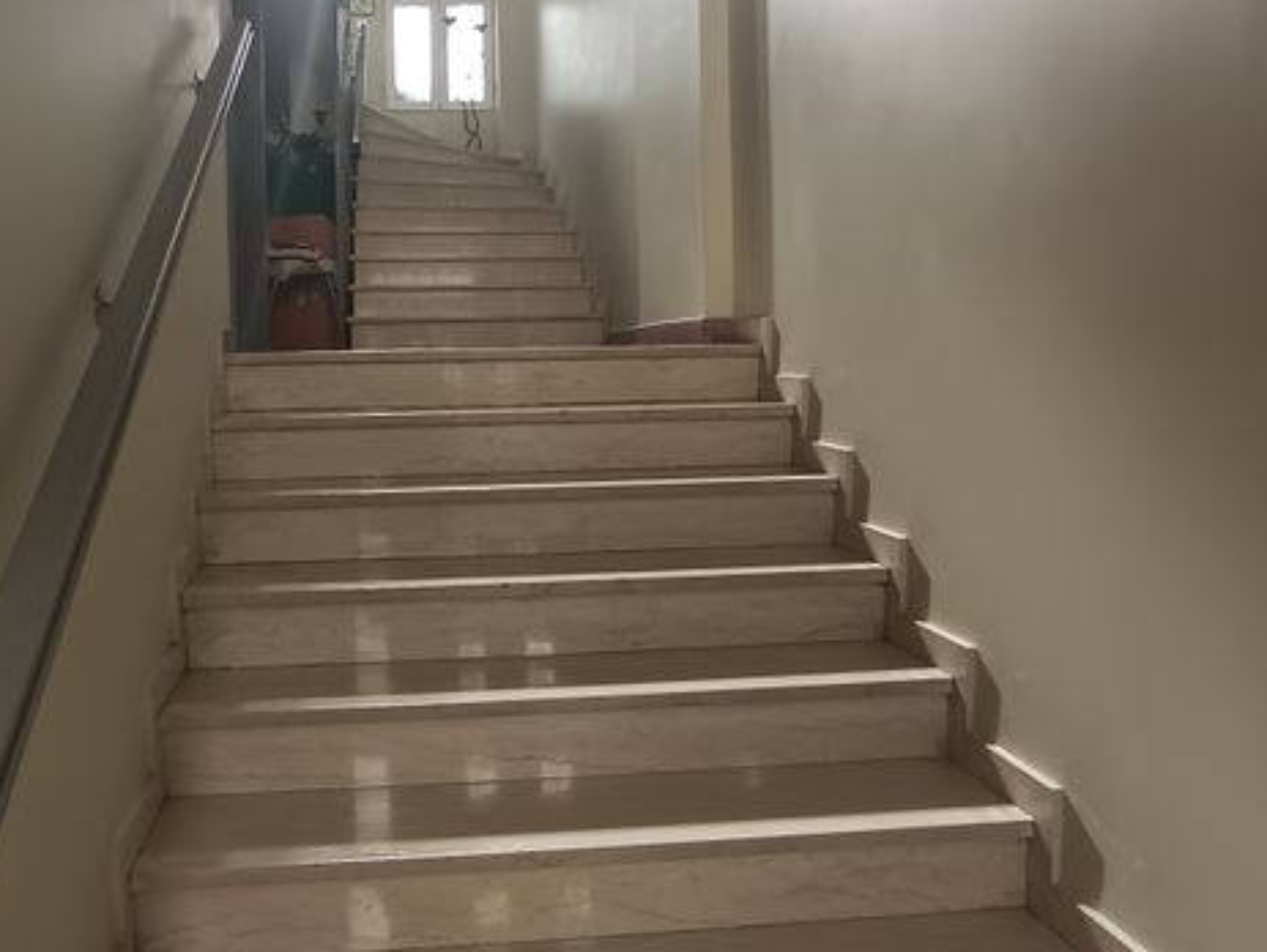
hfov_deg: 60.9
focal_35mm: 29
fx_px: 1062
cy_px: 383
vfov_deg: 48.0
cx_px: 490
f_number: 2.2
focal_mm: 1.65
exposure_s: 1/50
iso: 168
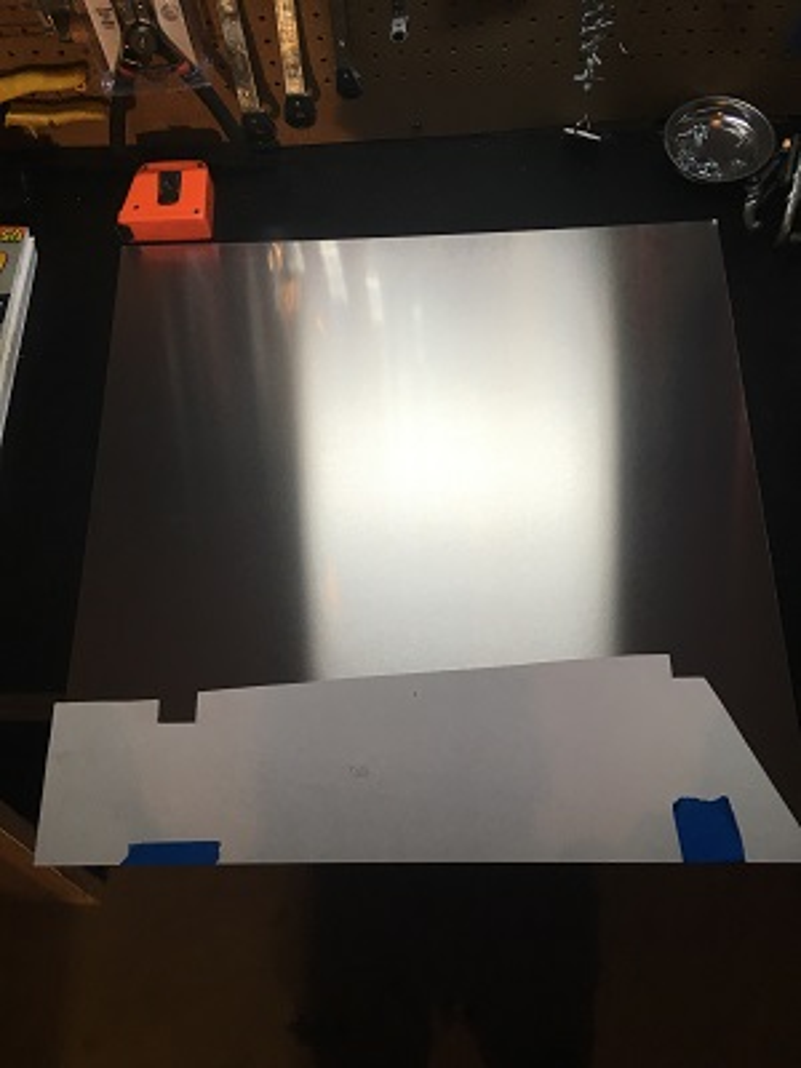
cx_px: 400
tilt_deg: -66.1
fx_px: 895
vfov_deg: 61.7
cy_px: 534
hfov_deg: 48.2
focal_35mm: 29
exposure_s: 1/30
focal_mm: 4.15
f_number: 2.2
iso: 32
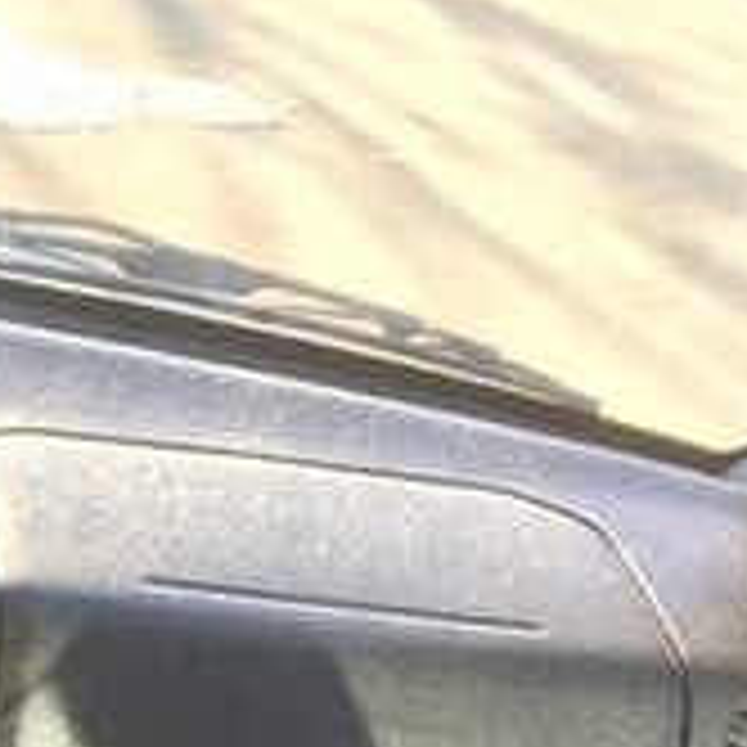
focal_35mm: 102
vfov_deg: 16.1
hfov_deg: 14.5
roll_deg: -20.6
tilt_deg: -34.0
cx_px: -702
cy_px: 997
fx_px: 2490
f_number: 2.2
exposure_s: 1/100
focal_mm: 4.15
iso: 40
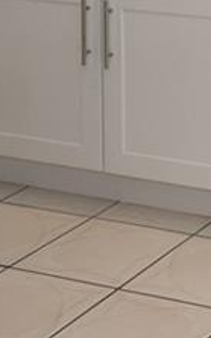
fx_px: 1011
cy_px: -164
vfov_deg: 17.2
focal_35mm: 110
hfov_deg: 10.7
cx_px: 451
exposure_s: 1/60
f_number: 4
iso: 200
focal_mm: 10
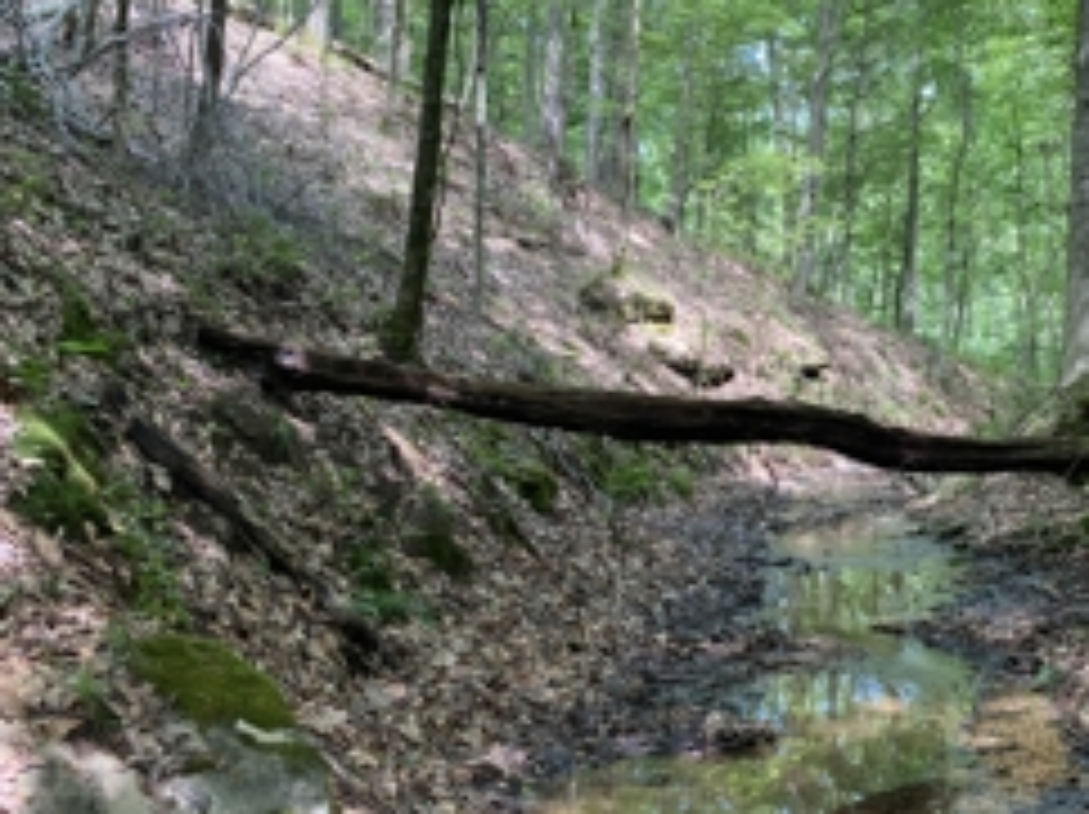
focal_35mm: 43
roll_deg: -3.3
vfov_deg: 33.5
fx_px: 1351
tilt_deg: -0.5
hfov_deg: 42.0
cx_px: 864
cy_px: 378
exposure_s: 1/122
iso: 50
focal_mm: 4.25
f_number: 1.8
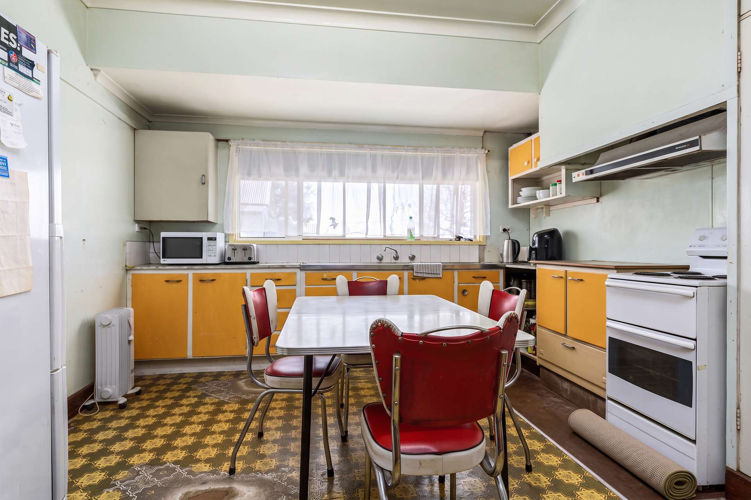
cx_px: 376
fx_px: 396
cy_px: 250
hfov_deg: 86.9
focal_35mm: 19
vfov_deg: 64.6
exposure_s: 1/4
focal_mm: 19
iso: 320
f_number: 7.1
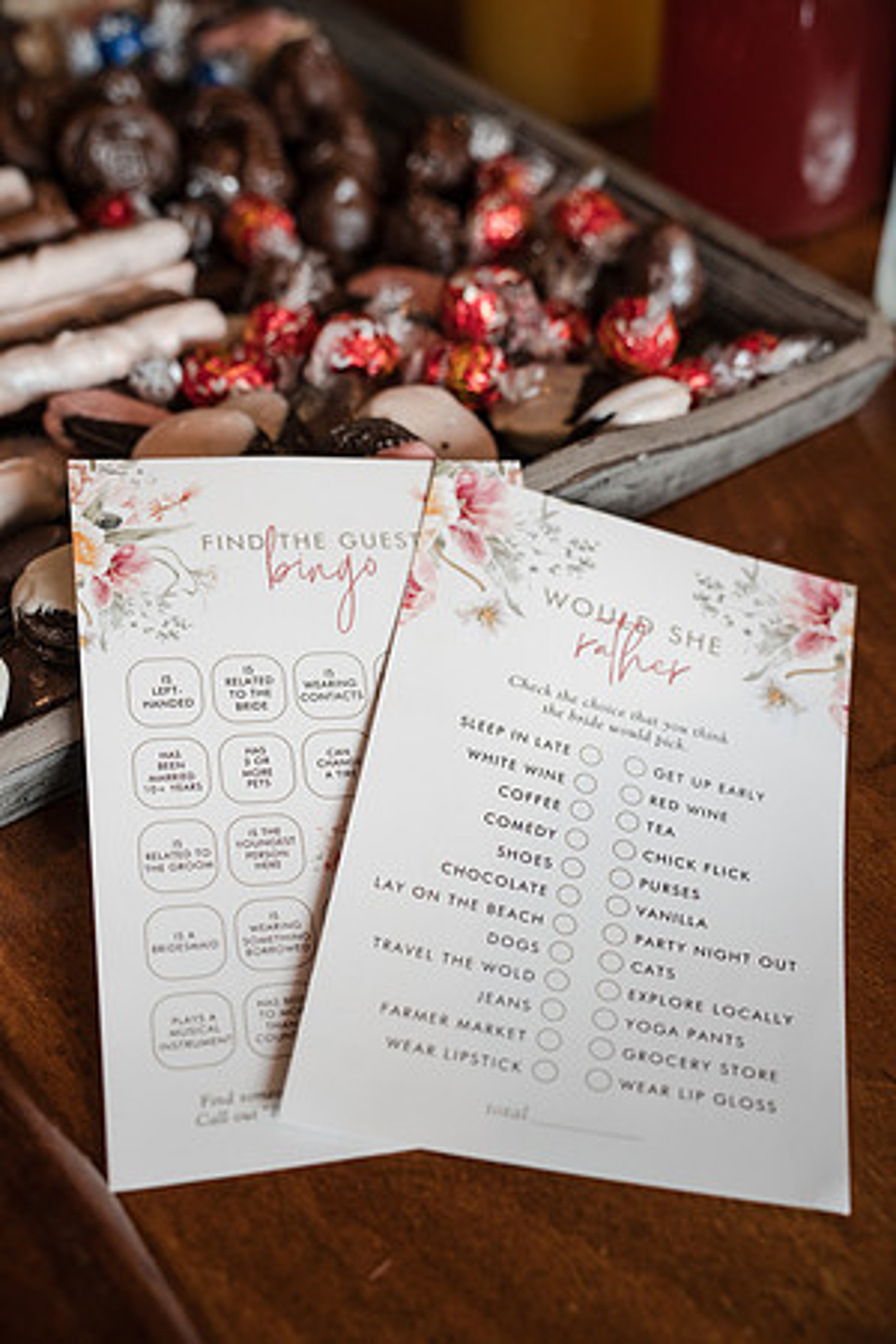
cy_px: 672
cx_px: 448
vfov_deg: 40.3
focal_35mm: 49
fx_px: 1829
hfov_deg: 27.5
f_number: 4
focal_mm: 49
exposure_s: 1/250
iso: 1600
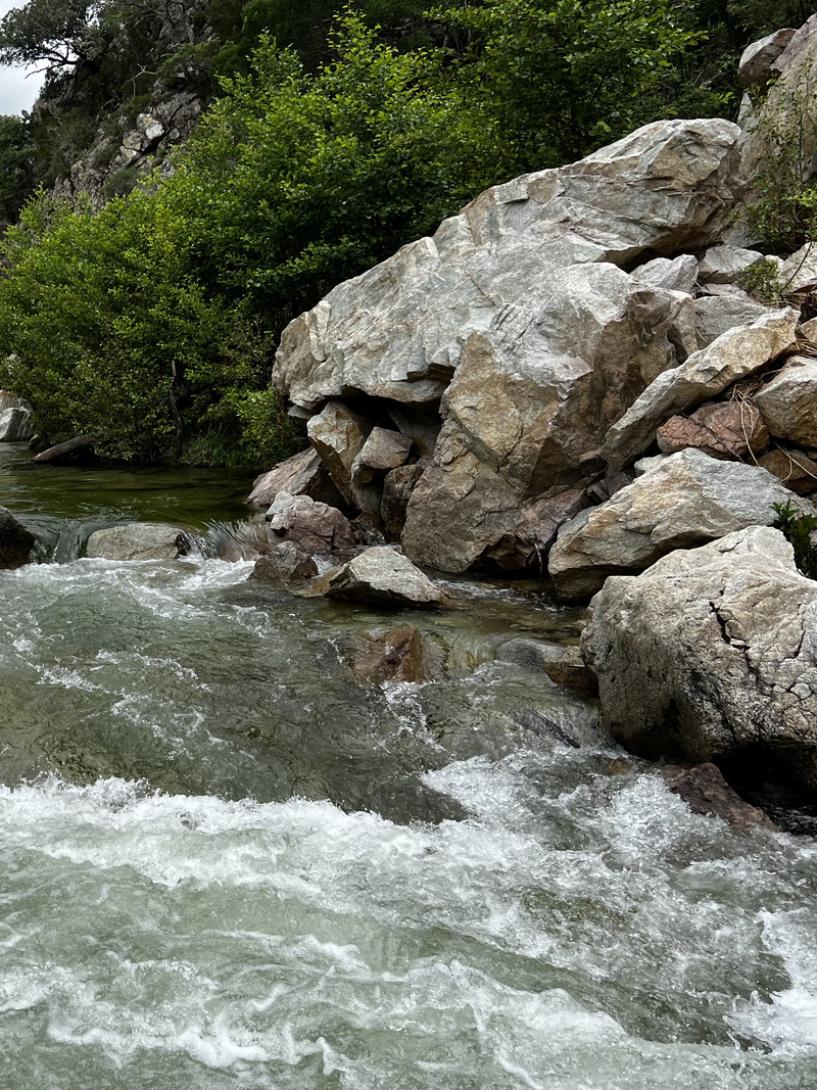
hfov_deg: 34.8
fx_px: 1228
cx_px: 91
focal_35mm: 39
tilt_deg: -7.3
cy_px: 529
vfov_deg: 47.9
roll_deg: +1.6
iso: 50
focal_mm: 5.7
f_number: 1.5
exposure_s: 1/1252
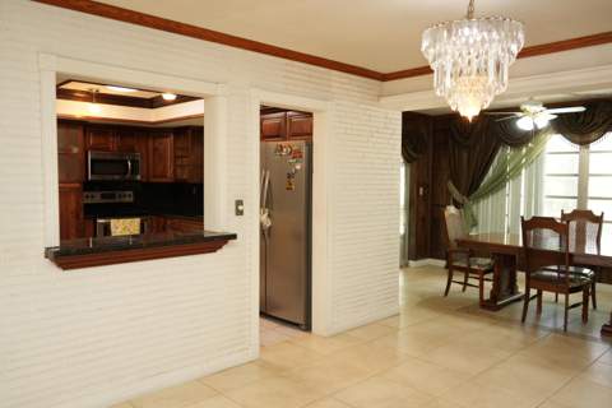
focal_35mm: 28
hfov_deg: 65.5
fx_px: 476
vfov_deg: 46.4
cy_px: 204
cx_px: 306
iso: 2500
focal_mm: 28
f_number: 3.5
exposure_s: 1/160
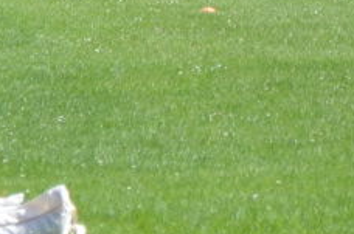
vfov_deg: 1.2
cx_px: -581
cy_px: -19
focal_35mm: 1105
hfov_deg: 1.9
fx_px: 10838
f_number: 6.3
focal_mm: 105
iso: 200
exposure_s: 1/500
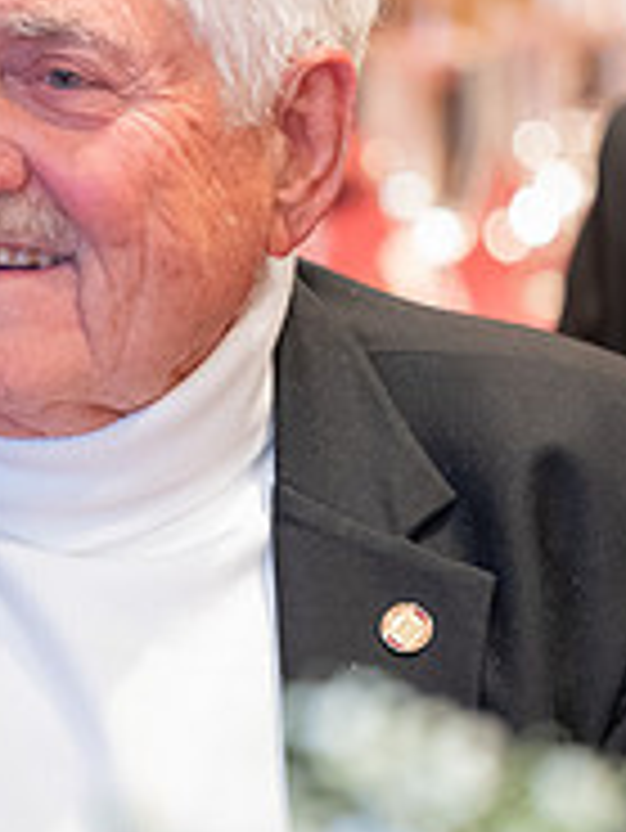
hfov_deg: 4.2
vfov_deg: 5.6
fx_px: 8454
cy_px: 355
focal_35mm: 351
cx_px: 70
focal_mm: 150
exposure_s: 1/100
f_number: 2.8
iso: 8000
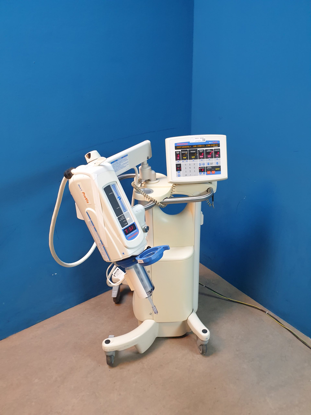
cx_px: 156
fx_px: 311
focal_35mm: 26
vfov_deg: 67.3
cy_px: 208
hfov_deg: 53.1
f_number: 2.4
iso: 250
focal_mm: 4.3
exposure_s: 1/50
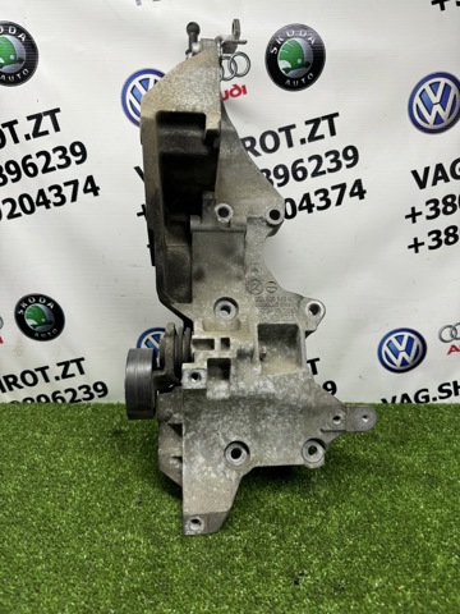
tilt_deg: -16.9
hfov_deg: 56.8
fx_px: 425
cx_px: 230
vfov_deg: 71.6
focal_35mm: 24
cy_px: 307
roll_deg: -0.4
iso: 50
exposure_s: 1/121
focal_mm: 6.76
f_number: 1.78
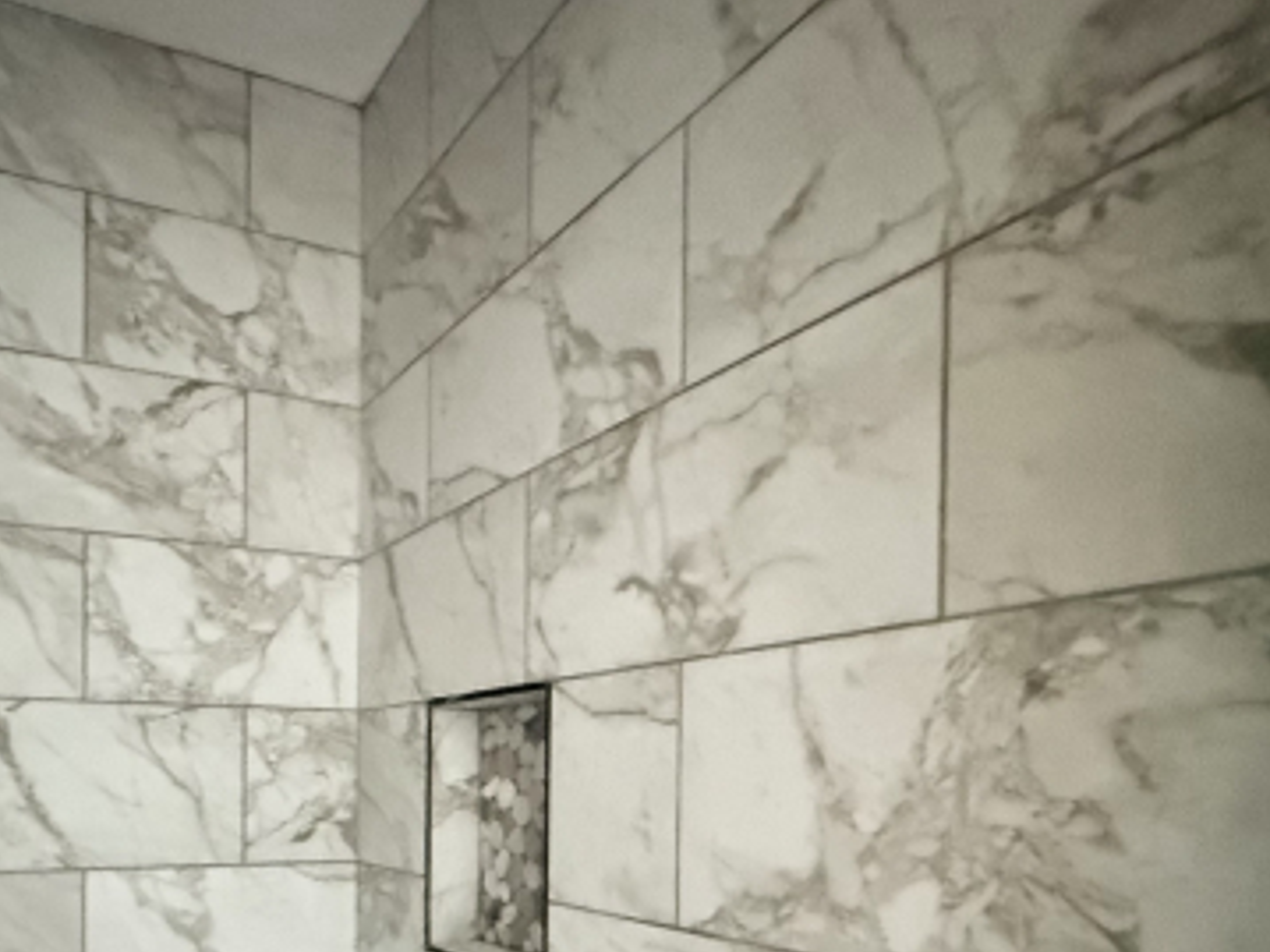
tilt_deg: +1.9
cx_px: 317
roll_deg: -1.3
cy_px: 789
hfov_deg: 63.4
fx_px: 954
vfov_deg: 49.3
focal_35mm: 26
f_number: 2.2
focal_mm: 2.22
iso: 1600
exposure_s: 1/31
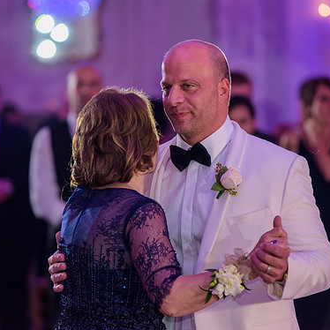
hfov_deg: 7.8
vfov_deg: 7.8
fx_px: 2416
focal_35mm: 224
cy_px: 163
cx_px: 199
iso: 1600
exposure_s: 1/125
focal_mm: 170
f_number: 3.2
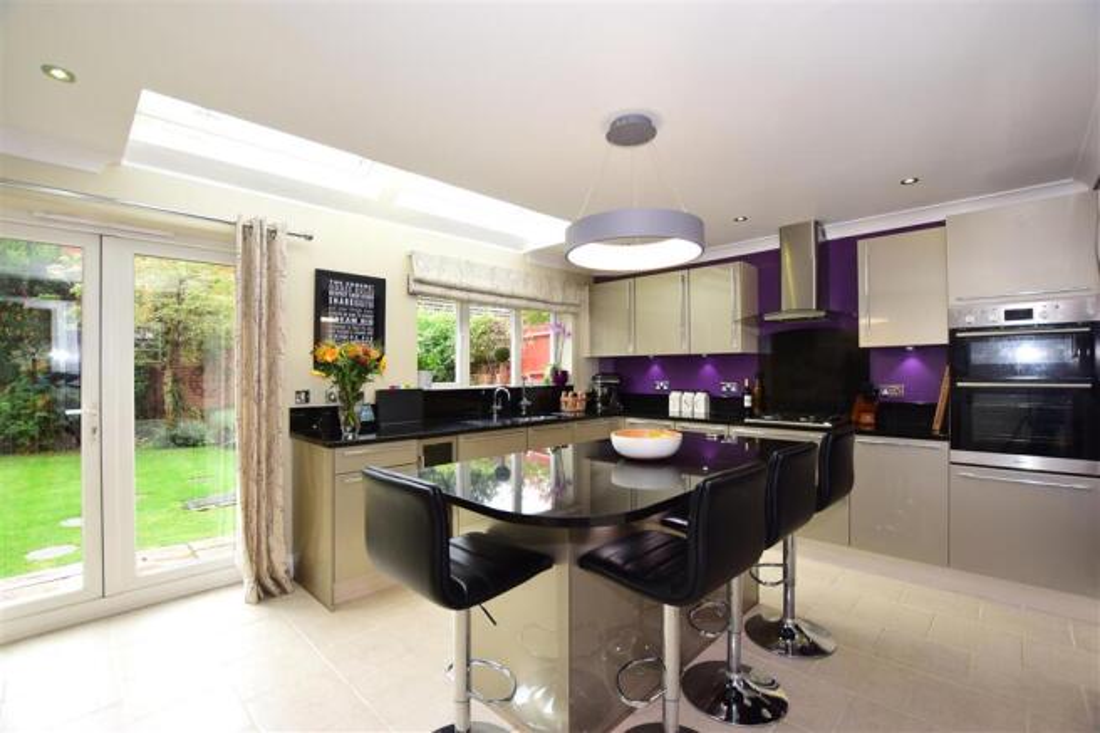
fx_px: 458
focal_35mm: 15
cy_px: 366
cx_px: 550
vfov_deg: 77.3
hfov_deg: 100.4
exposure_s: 1/80
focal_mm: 10
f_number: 5.6
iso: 400
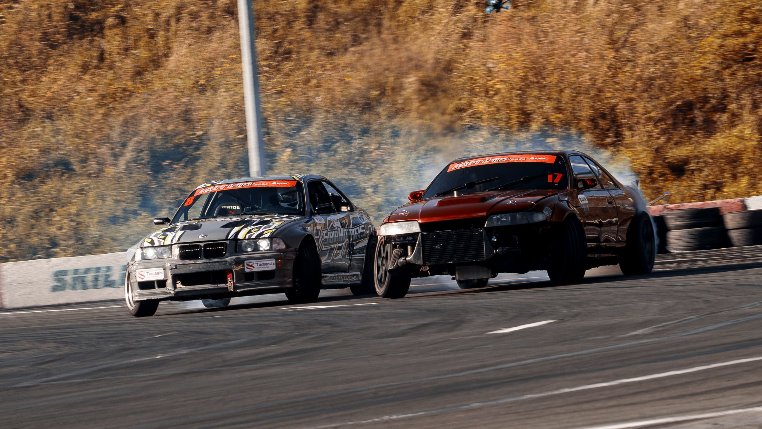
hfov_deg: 7.0
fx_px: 6221
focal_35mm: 308
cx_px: 371
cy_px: 215
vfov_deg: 3.9
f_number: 13
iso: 100
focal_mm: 130
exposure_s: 1/125
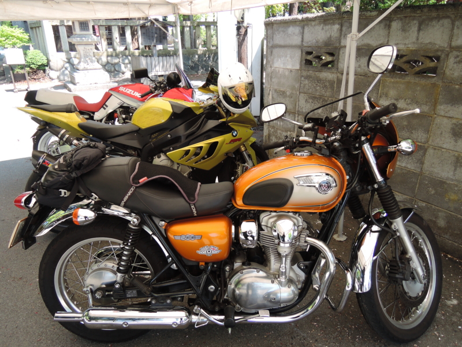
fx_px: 320
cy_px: 174
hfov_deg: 71.6
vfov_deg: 56.8
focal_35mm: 24
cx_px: 231
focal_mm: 5.1
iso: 125
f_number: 2.8
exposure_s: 1/30
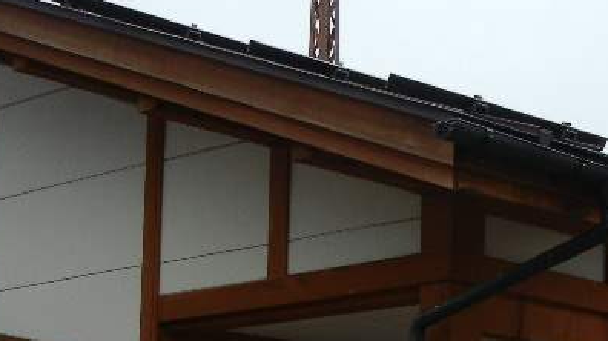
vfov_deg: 10.6
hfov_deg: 19.2
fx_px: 1772
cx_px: 520
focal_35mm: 110
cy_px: 525
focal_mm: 7.1
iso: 160
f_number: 3.7
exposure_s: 1/518
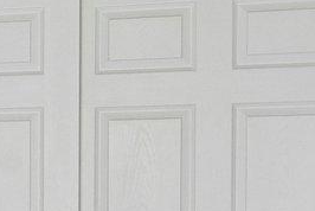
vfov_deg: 11.0
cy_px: 238
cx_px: -176
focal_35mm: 123
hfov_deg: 15.2
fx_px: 1077
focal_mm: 16
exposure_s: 1/40
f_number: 8
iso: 800
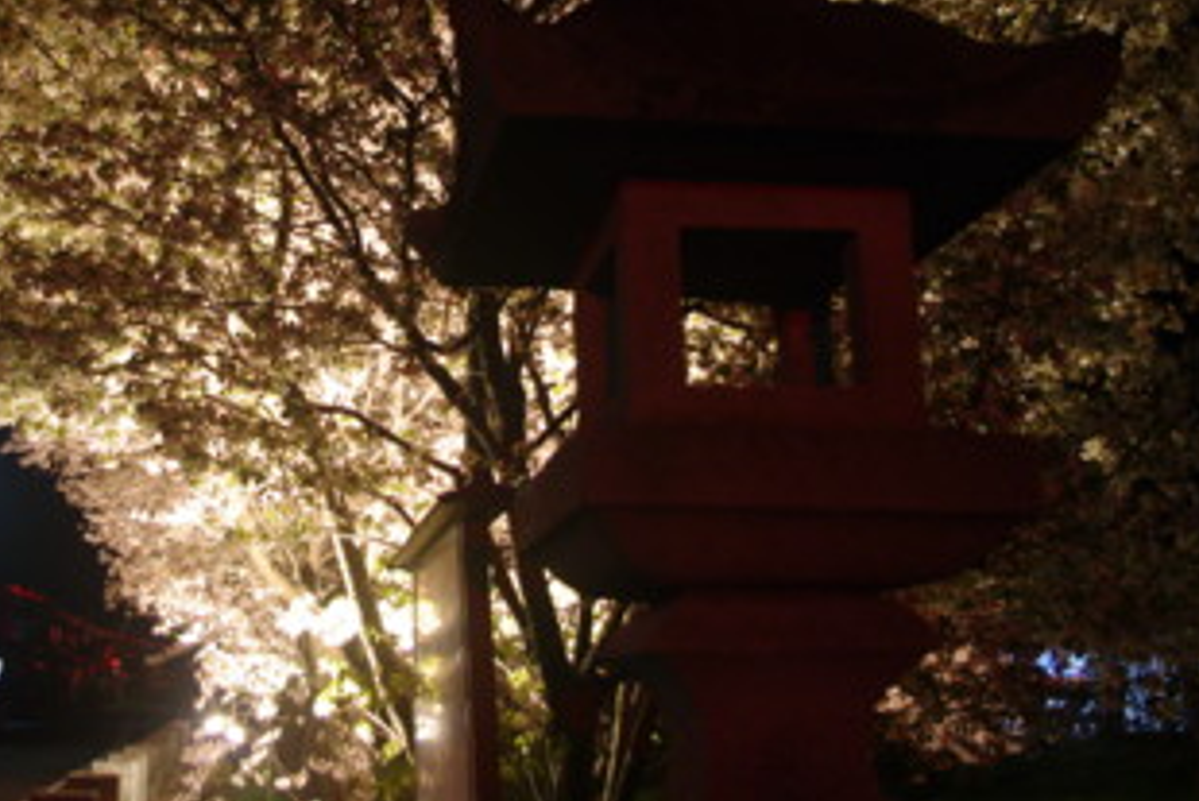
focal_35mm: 45
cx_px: 387
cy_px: 269
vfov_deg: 29.7
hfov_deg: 42.9
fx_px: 1499
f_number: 4
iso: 400
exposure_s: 1.5
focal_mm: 21.25
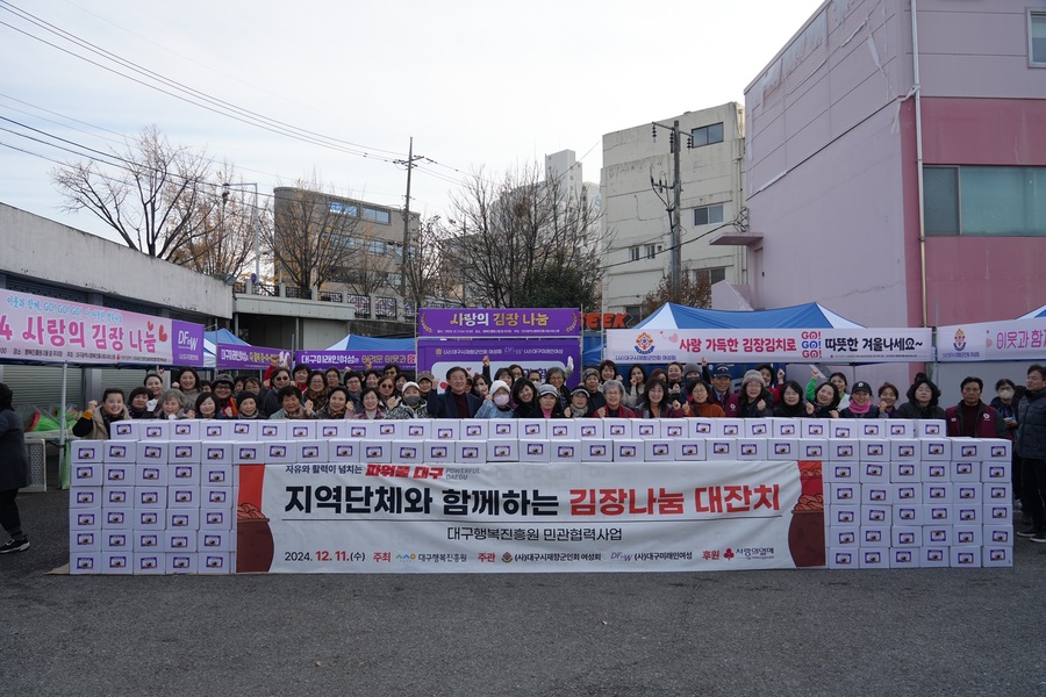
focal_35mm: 25
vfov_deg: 51.3
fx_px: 726
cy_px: 348
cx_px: 523
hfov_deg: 71.5
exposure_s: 1/250
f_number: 4.5
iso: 100
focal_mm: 25
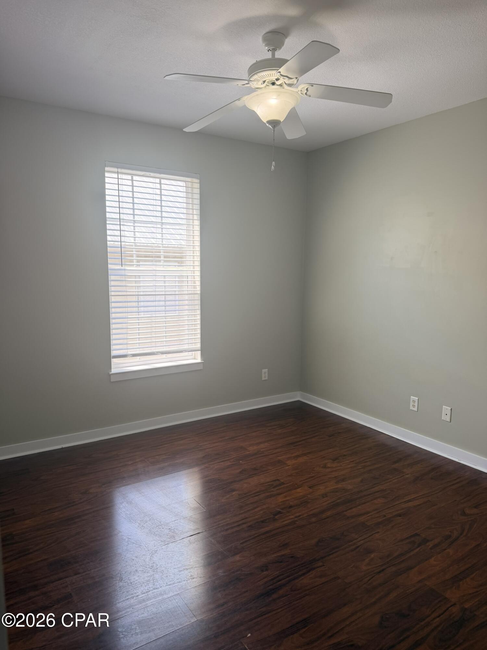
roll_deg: -0.2
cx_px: 244
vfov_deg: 71.6
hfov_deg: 56.8
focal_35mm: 24
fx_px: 450
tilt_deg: -7.7
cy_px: 325
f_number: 1.78
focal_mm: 6.76
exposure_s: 1/238
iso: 80
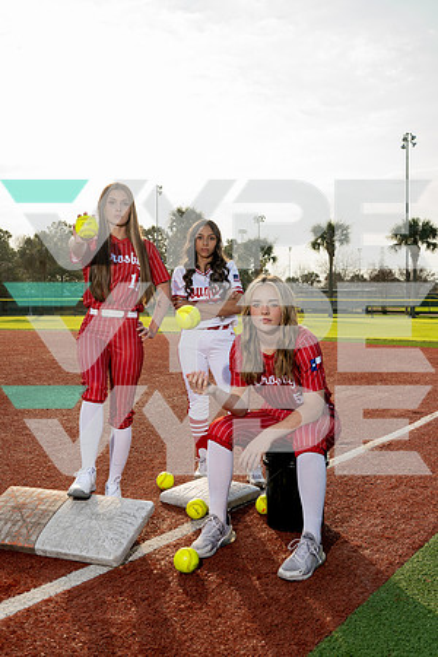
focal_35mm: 35
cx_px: 219
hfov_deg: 37.9
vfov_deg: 54.4
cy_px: 328
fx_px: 639
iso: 100
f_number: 6.3
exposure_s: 1/250
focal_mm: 35
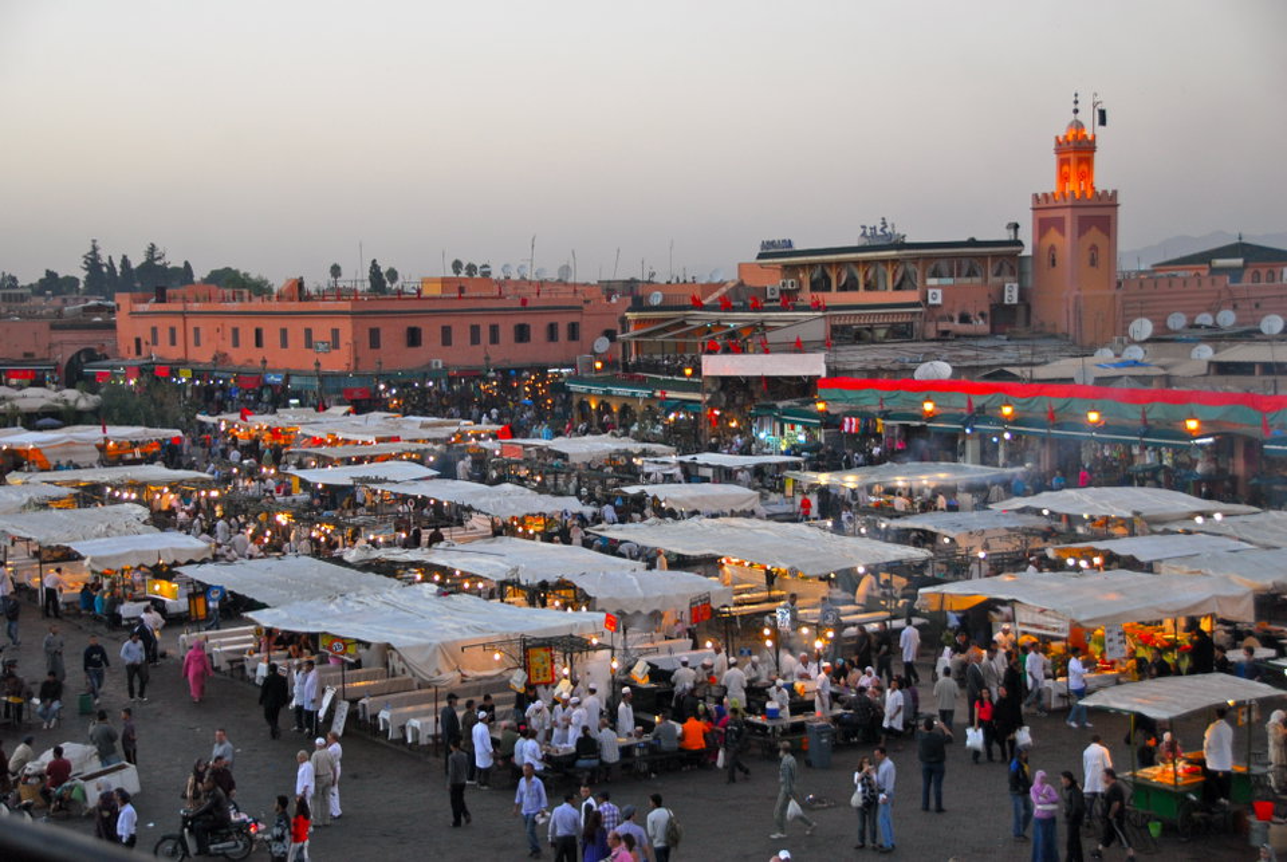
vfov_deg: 21.6
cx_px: 644
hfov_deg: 31.8
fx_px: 2255
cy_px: 431
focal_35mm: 63
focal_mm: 42
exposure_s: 1/60
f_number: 4.5
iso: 280
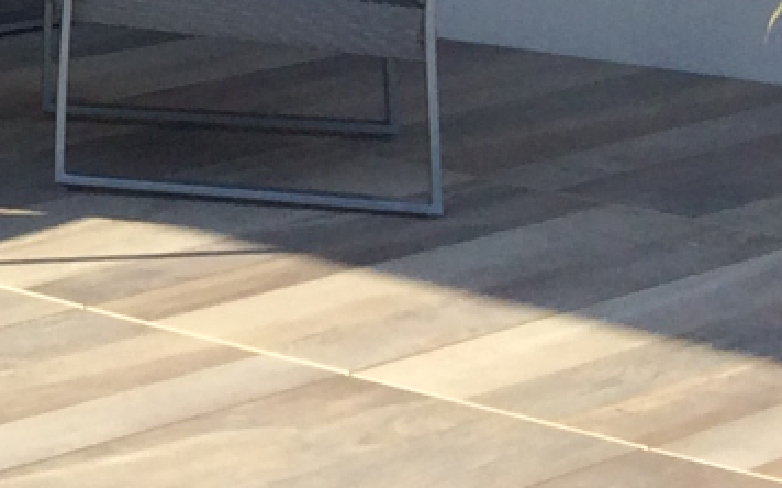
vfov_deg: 7.1
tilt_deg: -3.4
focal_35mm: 177
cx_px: -1399
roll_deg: +1.2
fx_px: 3770
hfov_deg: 9.7
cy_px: -550
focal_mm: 4.15
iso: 32
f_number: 2.2
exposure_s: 1/1001
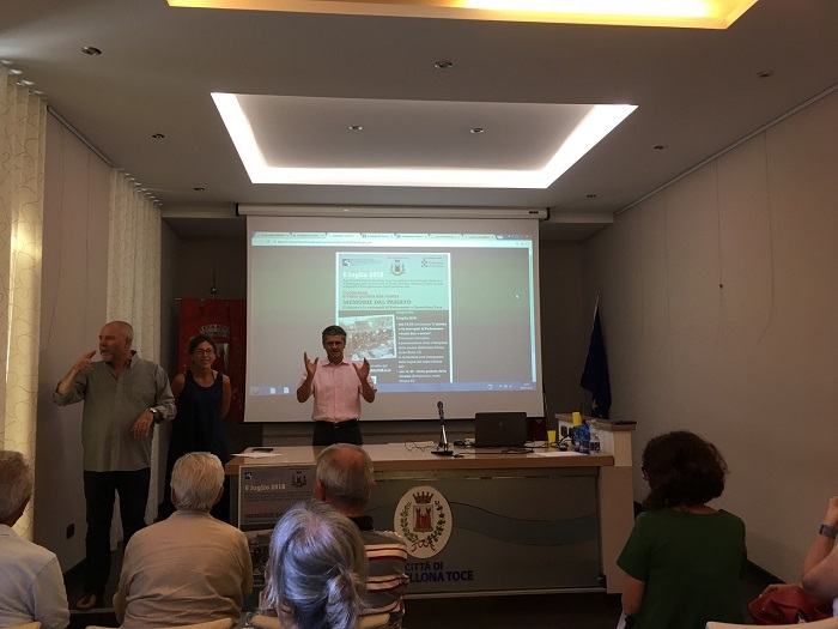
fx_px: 702
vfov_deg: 48.2
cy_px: 314
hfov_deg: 61.7
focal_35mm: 29
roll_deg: -0.8
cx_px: 419
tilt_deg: +5.9
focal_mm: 4.15
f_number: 2.2
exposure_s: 1/33
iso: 50
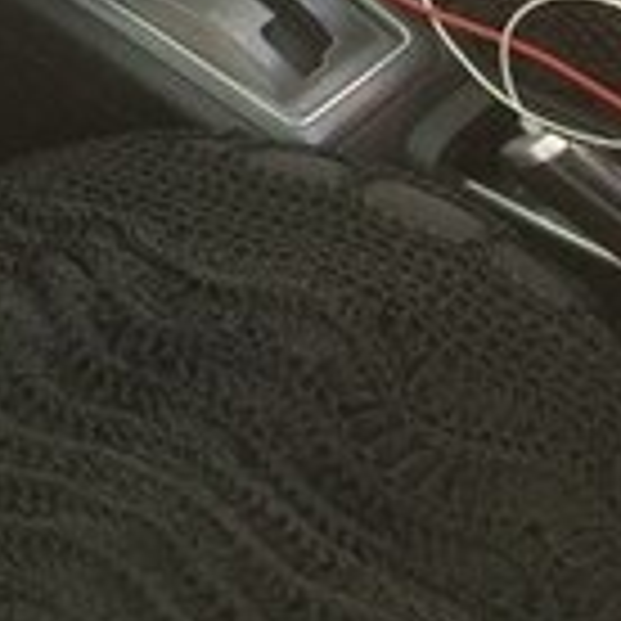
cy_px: -155
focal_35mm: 123
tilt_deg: -32.7
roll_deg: +0.1
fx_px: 2496
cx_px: -549
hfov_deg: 12.7
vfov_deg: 13.7
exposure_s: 1/33
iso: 64
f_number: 2.2
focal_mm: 4.15
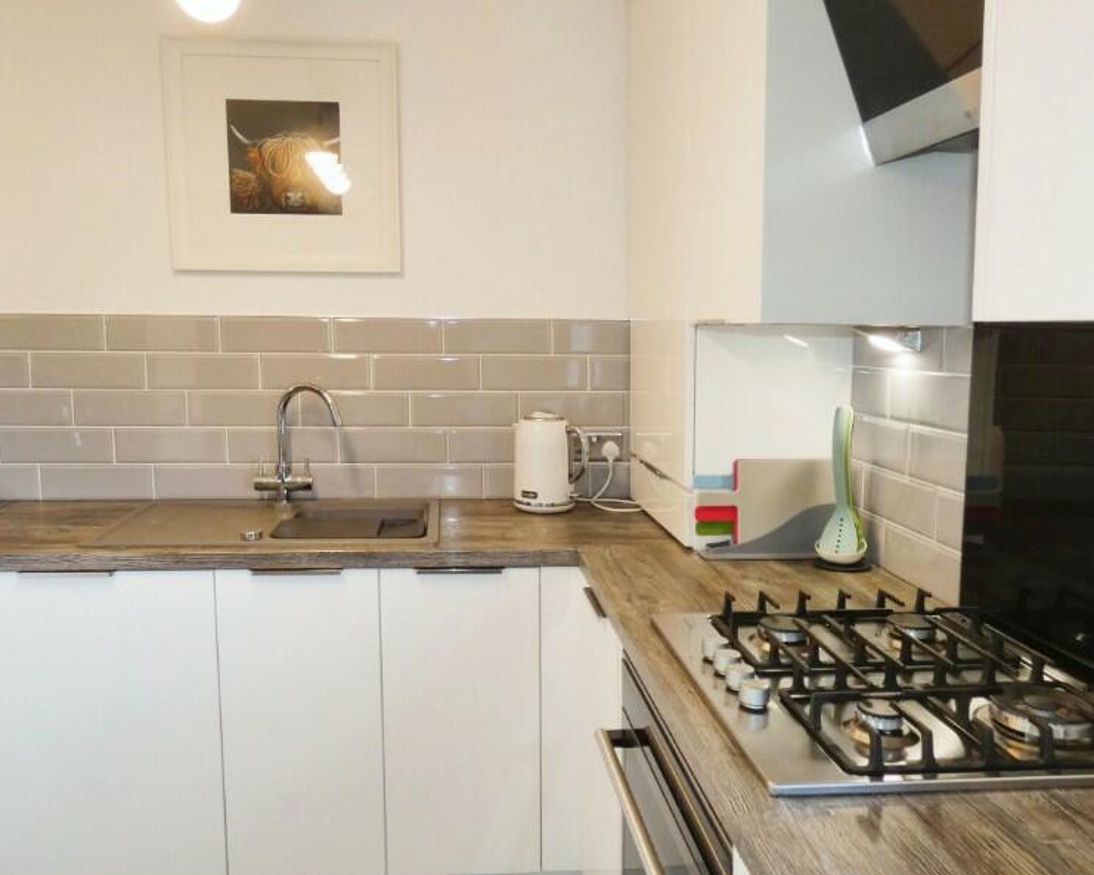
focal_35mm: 27
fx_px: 874
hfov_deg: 64.0
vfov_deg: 53.0
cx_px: 506
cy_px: 495
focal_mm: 3.6
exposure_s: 1/60
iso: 160
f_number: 2.8
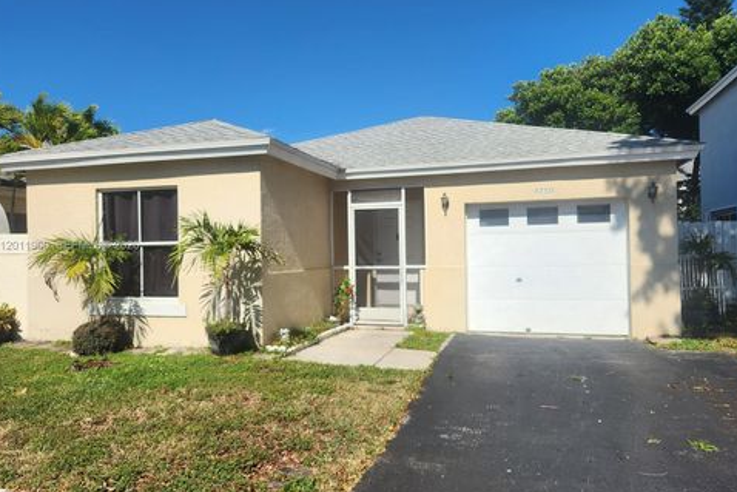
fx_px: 512
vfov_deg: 51.3
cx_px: 375
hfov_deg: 71.5
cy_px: 246
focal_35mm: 25
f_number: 1.8
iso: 20
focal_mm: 5.4
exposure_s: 1/2977
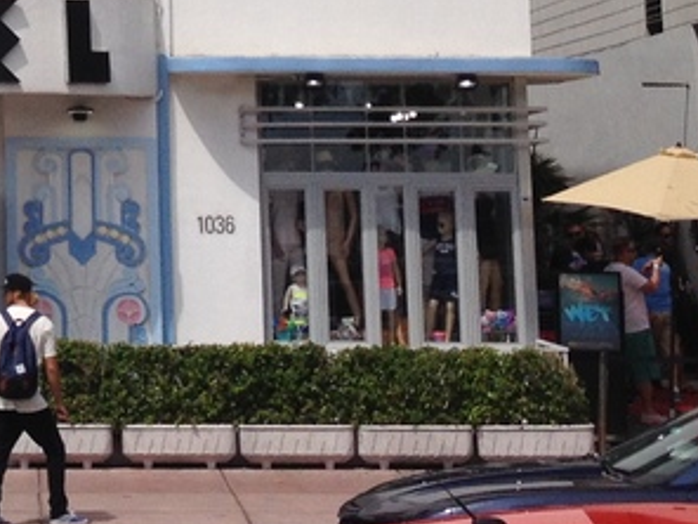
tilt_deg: +7.6
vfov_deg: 10.1
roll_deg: +0.7
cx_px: -75
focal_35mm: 142
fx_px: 2863
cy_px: -274
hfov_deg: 13.6
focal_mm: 4.28
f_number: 2.4
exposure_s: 1/2208
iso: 50
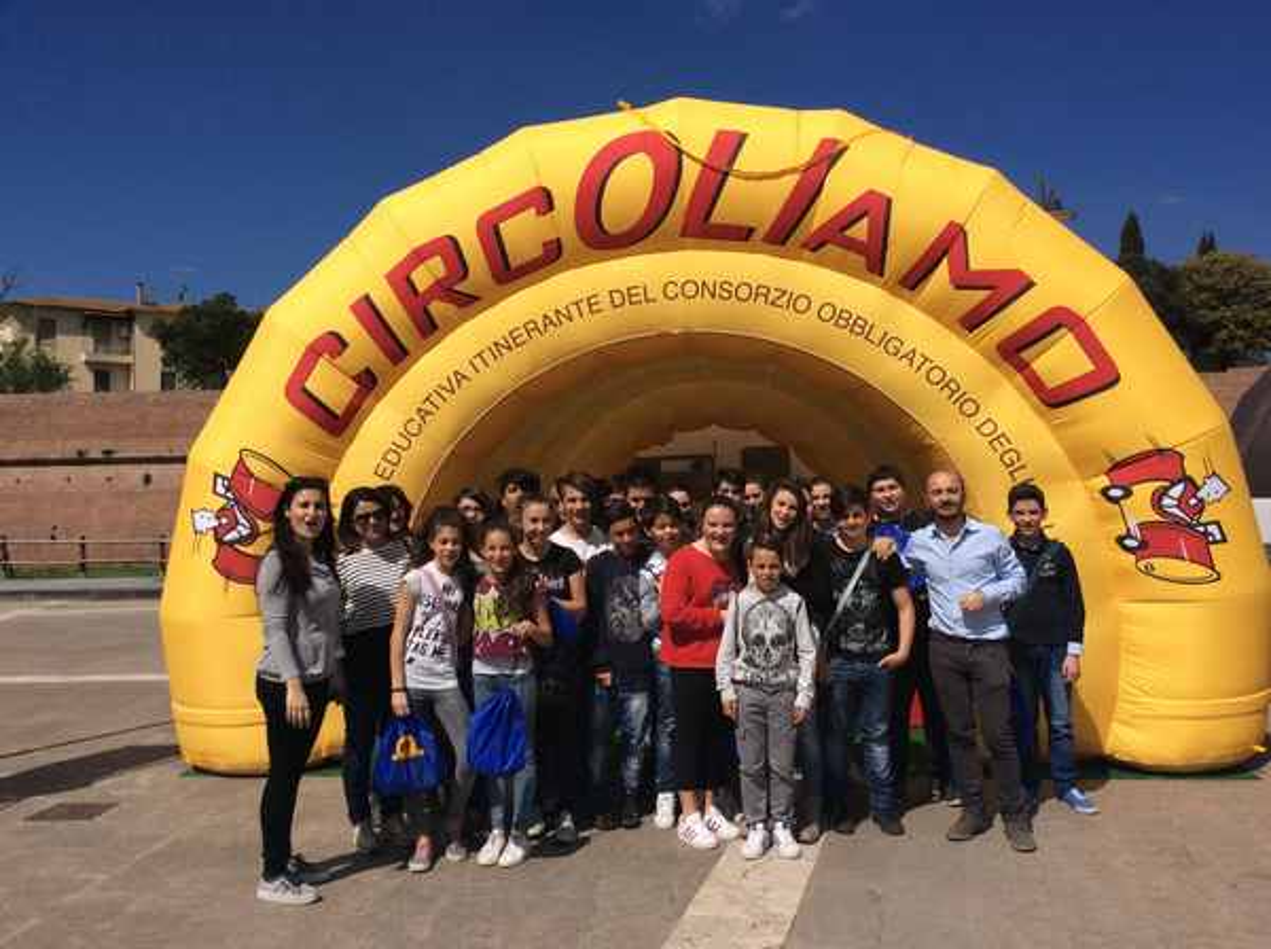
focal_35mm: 32
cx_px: 636
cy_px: 474
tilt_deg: +1.1
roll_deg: +0.5
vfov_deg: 44.0
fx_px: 1173
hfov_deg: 56.9
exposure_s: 1/3185
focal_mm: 3.3
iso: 32
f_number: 2.4
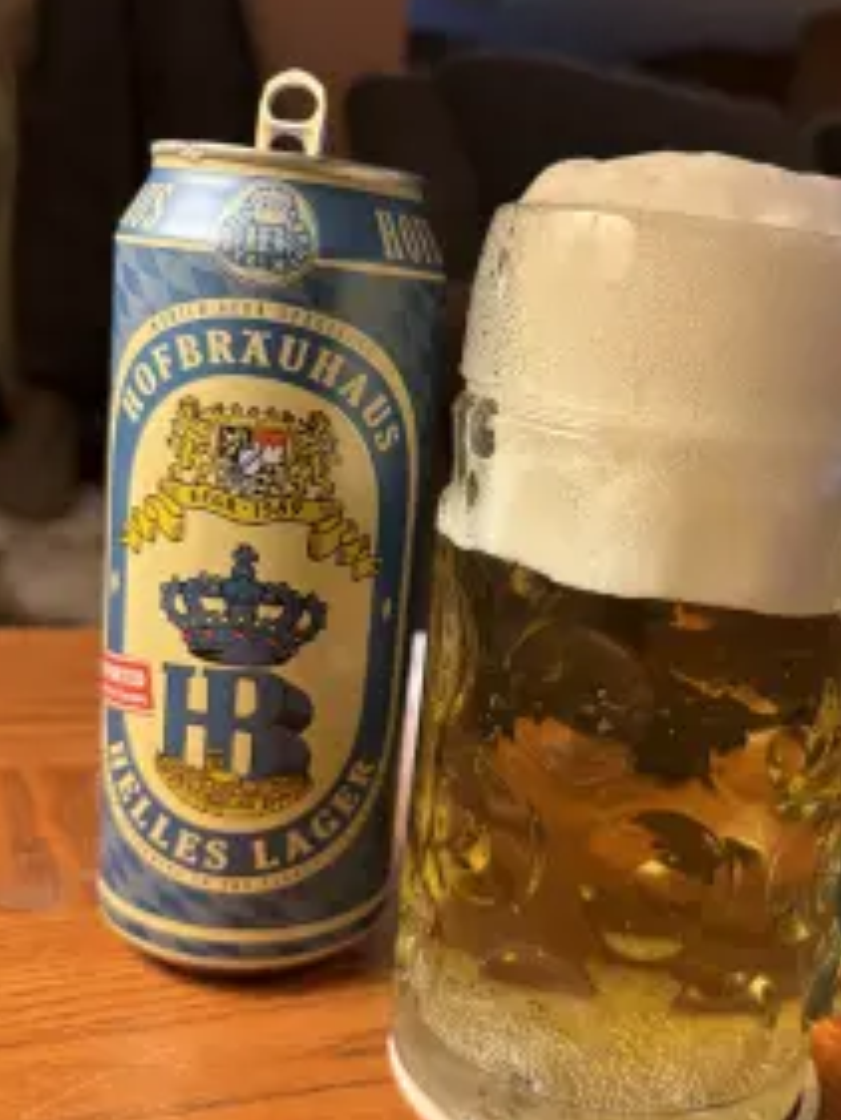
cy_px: 646
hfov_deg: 38.3
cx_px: 550
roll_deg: -7.5
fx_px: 1198
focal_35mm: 37
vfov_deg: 49.9
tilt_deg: -15.4
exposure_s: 1/60
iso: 250
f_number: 1.6
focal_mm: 5.96
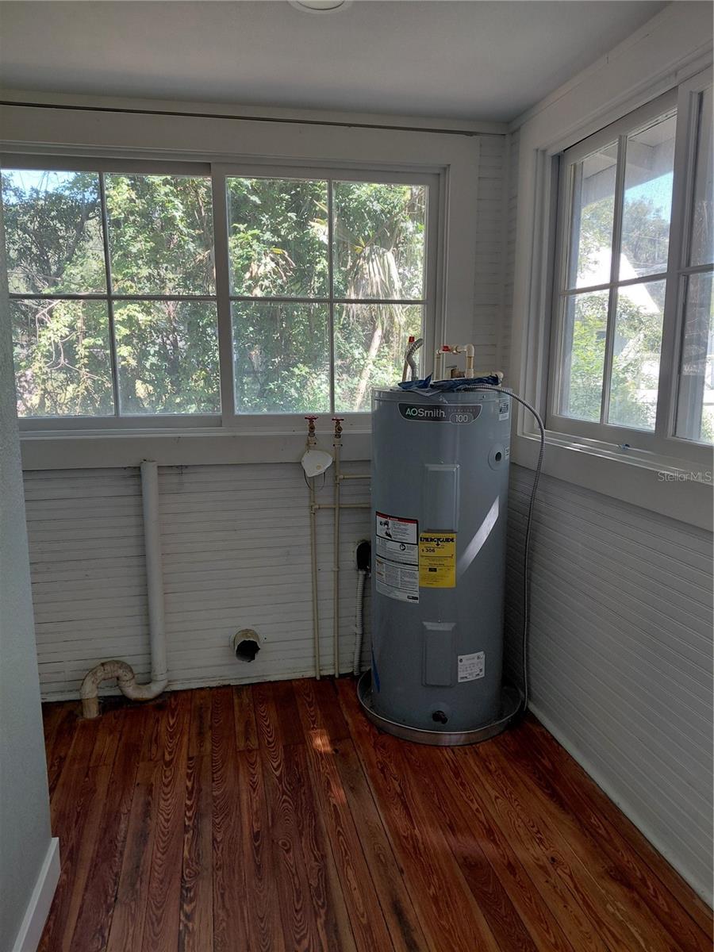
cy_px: 476
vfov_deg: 69.4
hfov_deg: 54.9
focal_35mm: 25
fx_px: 688
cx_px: 357
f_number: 1.8
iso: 80
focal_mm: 4.69
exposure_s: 1/100
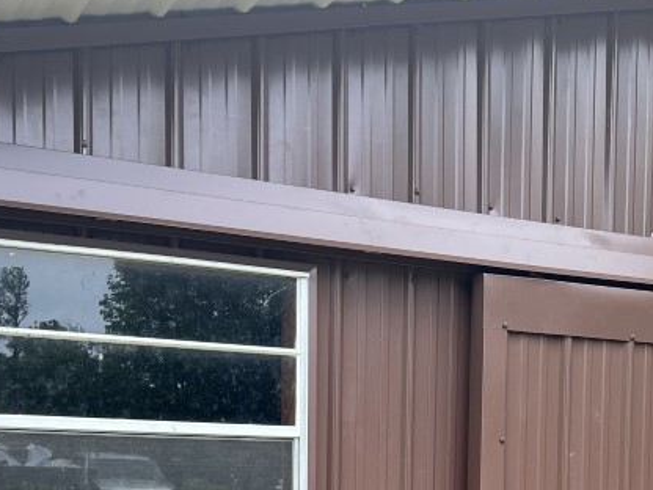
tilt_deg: -1.3
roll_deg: -0.5
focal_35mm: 64
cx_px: 432
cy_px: 517
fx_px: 1207
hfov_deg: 30.1
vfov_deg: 21.9
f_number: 1.5
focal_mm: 5.7
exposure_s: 1/674
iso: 50
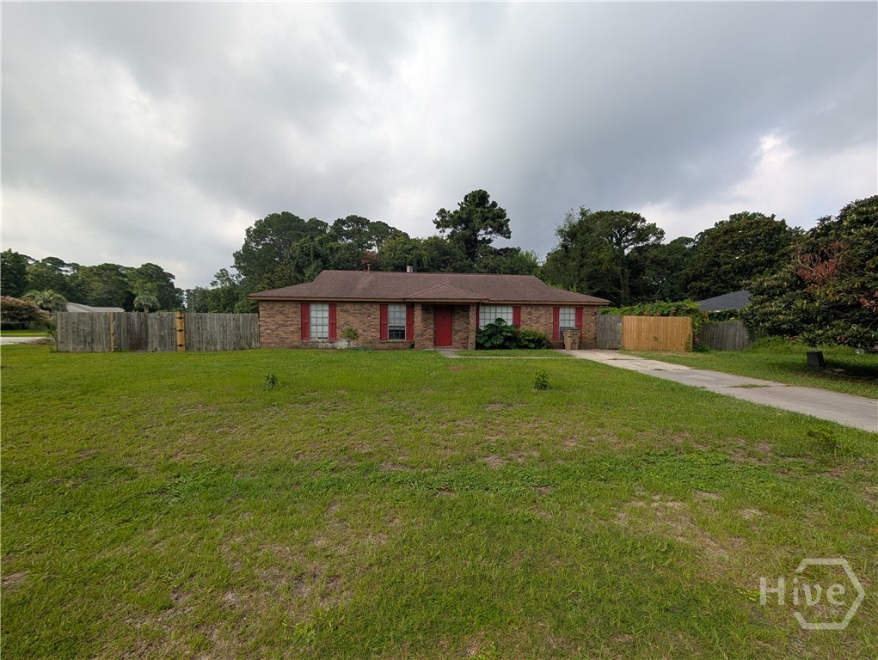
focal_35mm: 12
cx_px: 439
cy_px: 330
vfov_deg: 94.6
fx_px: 305
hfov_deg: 110.5
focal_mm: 2.02
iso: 55
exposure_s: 1/2545
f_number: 1.7
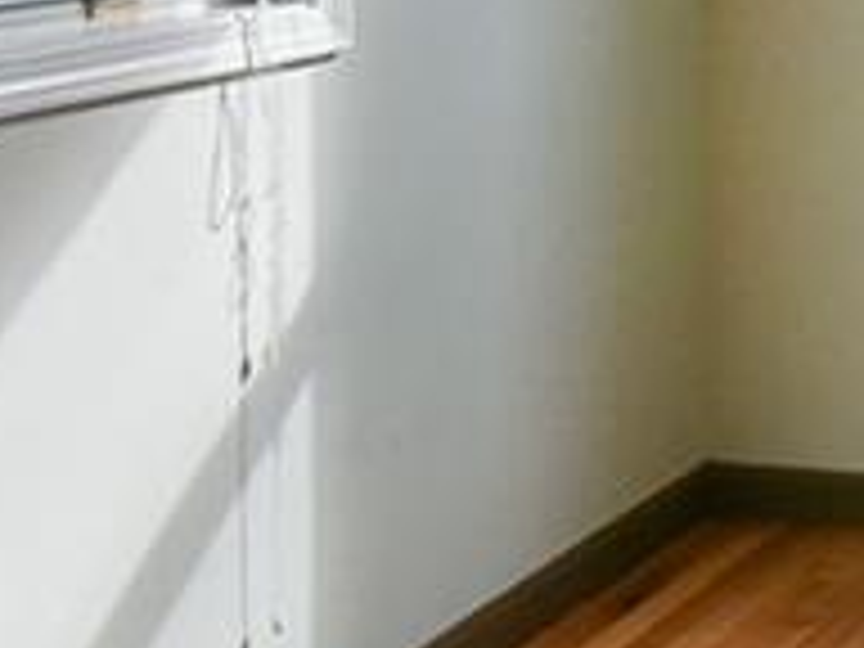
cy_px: -218
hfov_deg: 20.6
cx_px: 1264
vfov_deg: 16.9
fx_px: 2047
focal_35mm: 82
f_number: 11
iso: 1600
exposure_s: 1/500
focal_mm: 16
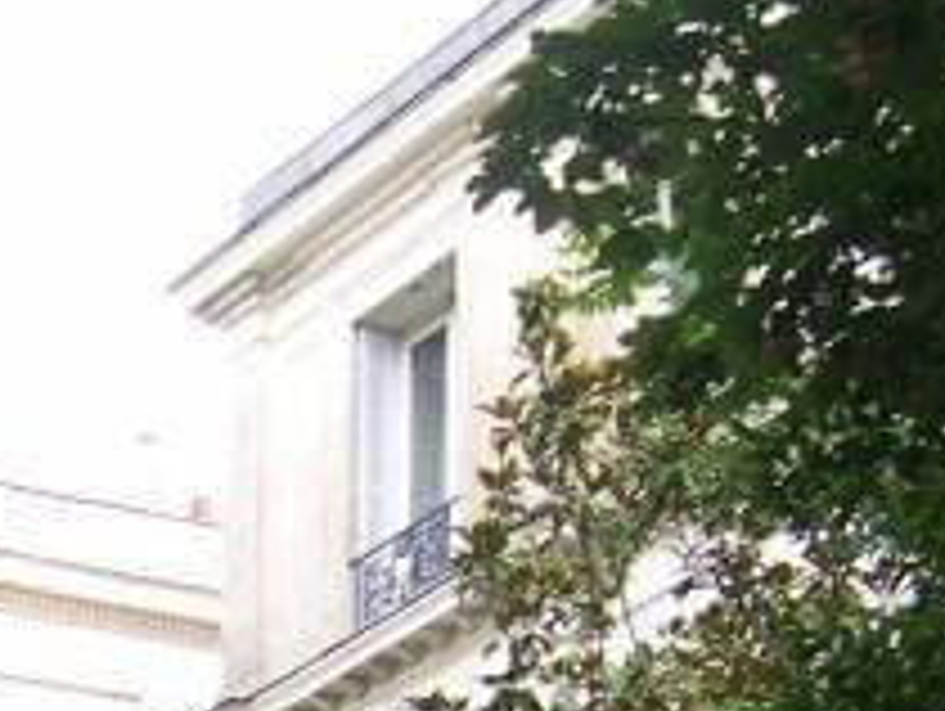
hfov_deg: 10.4
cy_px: 1494
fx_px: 5056
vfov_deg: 7.7
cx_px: -392
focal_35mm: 185
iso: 100
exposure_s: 1/106
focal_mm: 8
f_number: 2.8
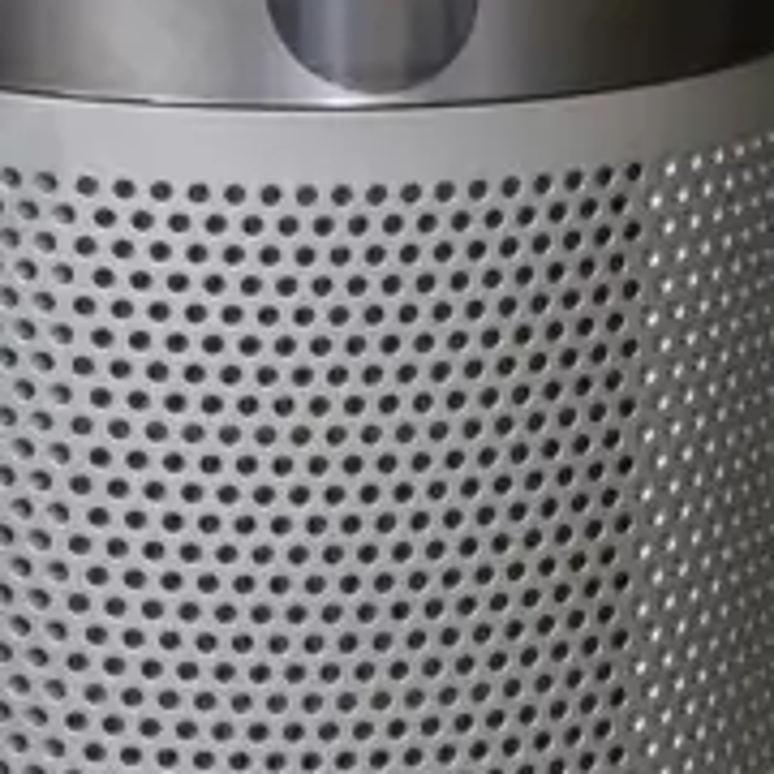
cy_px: -525
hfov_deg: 7.0
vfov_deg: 6.8
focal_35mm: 251
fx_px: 6350
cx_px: 471
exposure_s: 1/60
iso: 1250
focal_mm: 25
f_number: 5.3
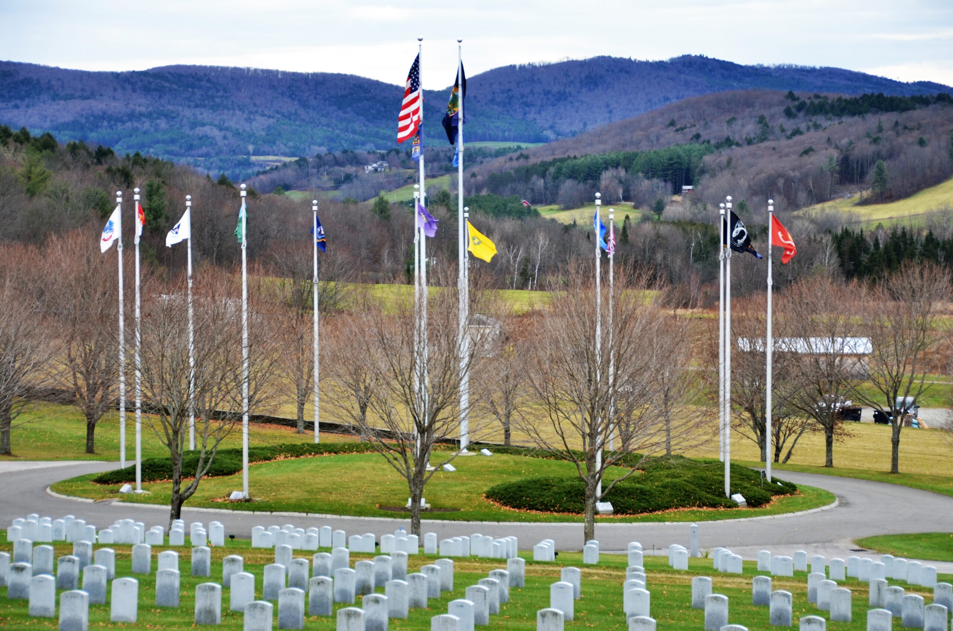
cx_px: 476
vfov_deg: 11.4
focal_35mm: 120
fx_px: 3170
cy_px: 316
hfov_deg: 17.1
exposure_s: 1/160
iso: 200
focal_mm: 80
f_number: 6.3
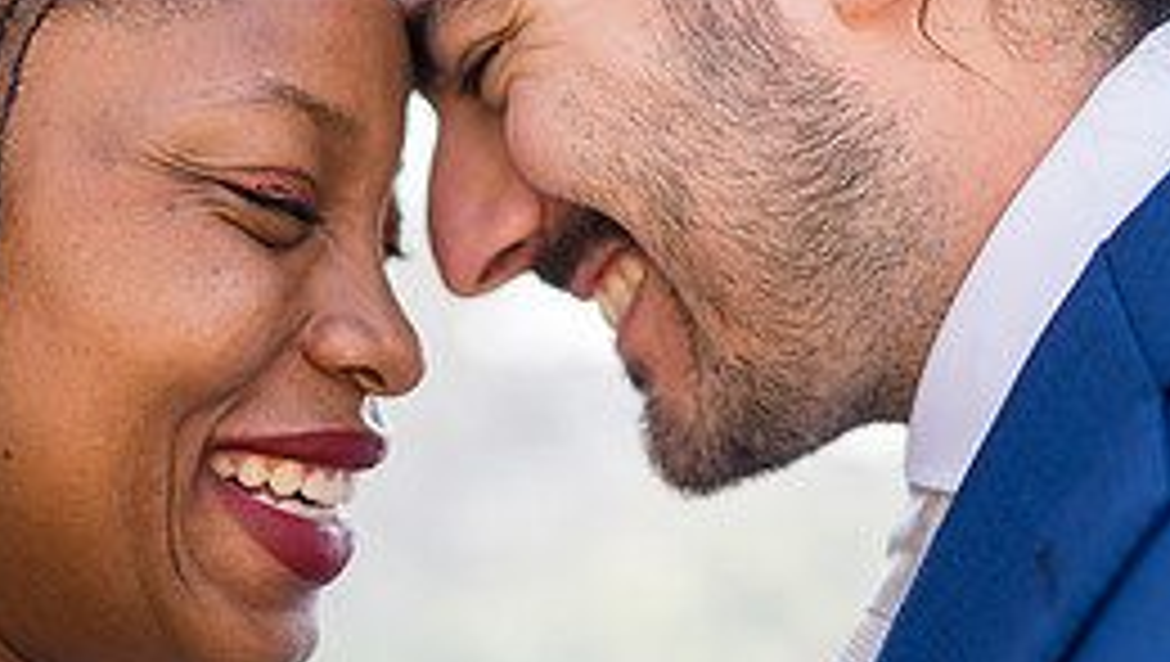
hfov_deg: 37.0
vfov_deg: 21.5
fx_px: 1739
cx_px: 468
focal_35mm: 56
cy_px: 245
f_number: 1.4
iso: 80
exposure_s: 1/1000
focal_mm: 24
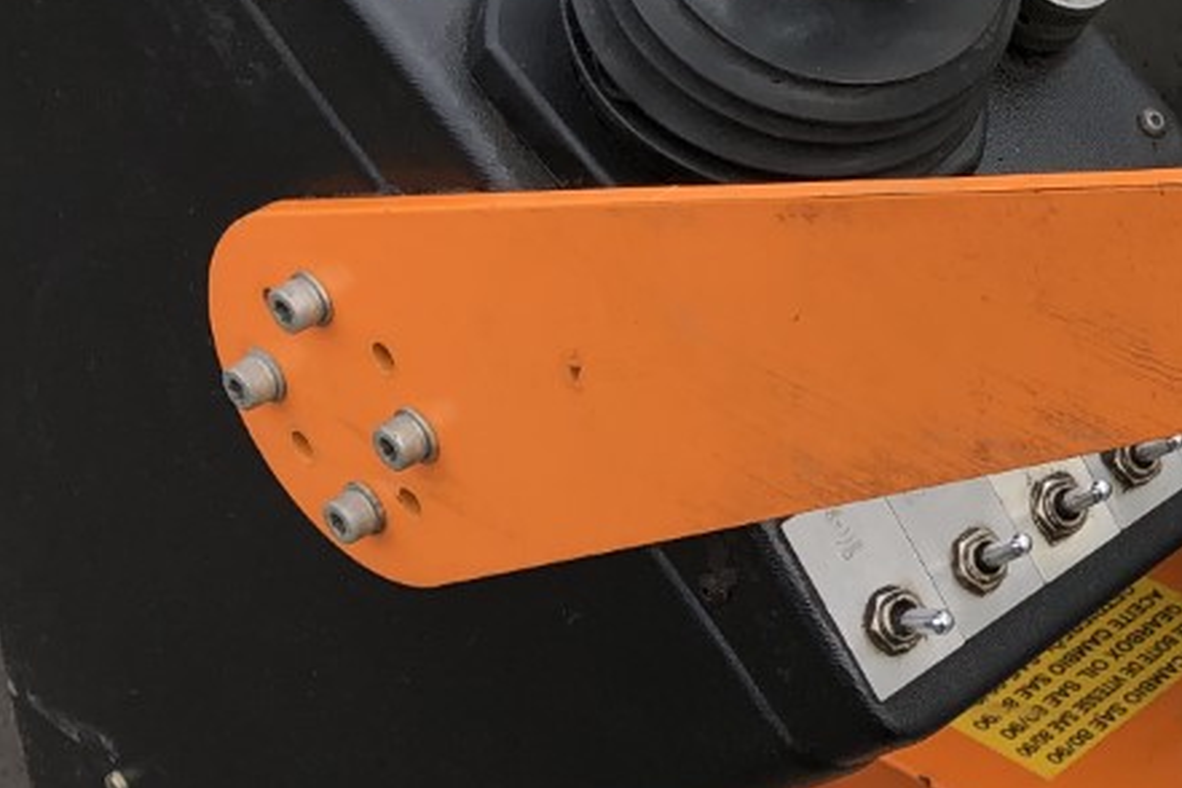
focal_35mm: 95
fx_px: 3119
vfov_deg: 14.1
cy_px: -51
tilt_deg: -26.7
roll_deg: -0.5
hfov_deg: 19.3
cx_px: 1667
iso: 20
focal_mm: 4
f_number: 1.8
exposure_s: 1/533
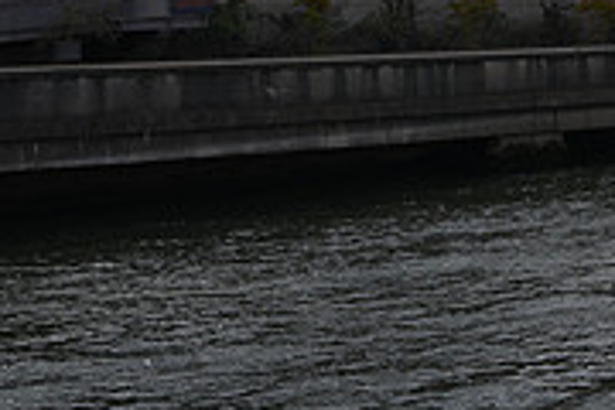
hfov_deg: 19.6
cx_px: 519
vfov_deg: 12.7
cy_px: -173
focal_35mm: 103
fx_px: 1759
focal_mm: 32
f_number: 11
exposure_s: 1/125
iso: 64
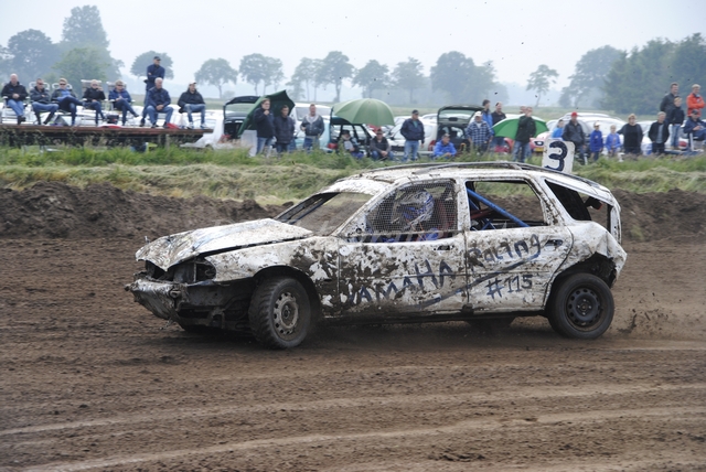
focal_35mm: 135
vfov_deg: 10.2
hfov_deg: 15.2
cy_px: 236
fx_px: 2650
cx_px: 353
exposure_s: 1/500
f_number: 5.3
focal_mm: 90
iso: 220
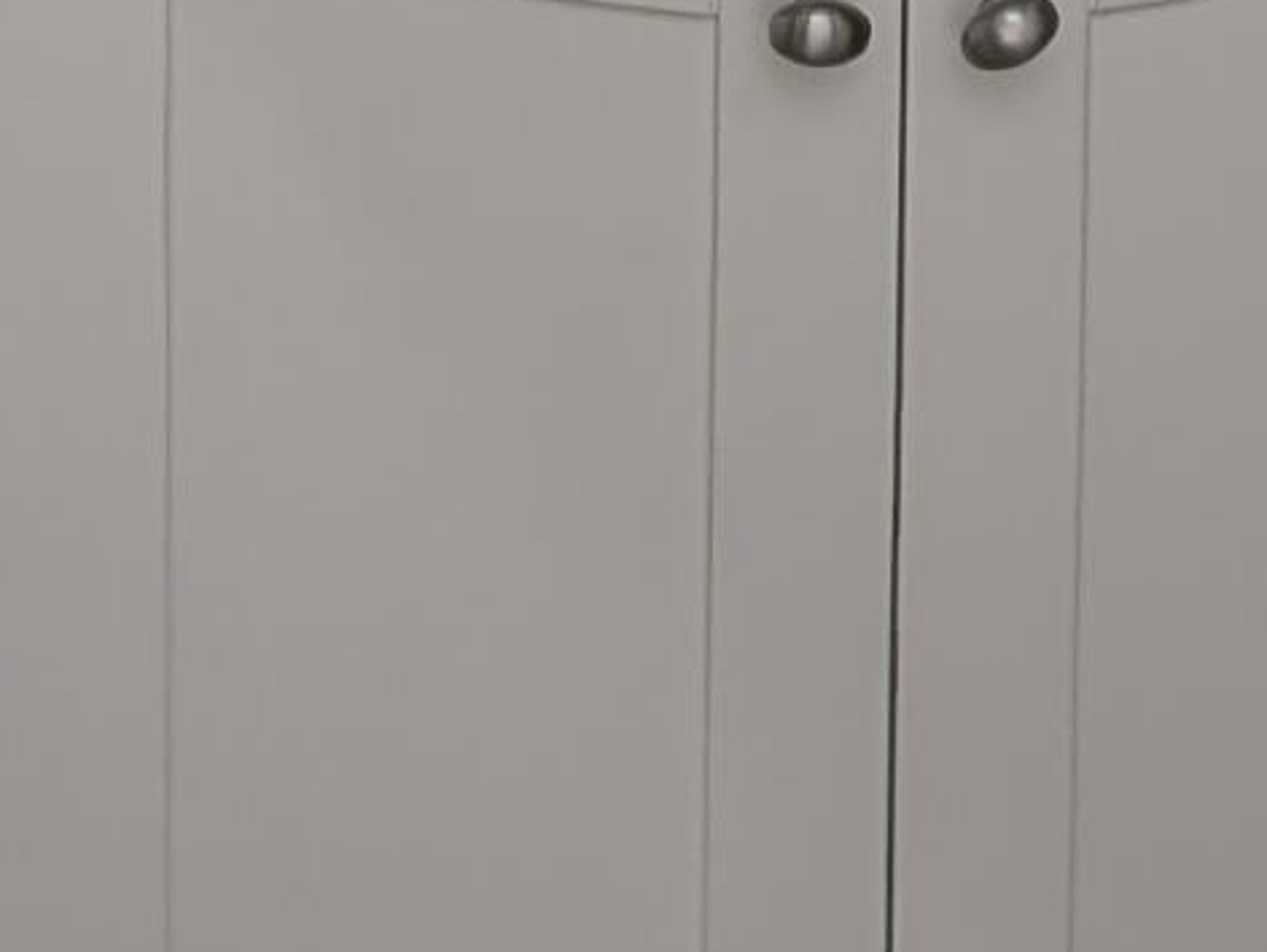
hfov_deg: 12.7
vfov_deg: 9.5
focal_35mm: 153
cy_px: -446
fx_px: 5604
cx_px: 1385
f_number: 1.68
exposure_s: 1/120
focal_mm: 6.9
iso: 223
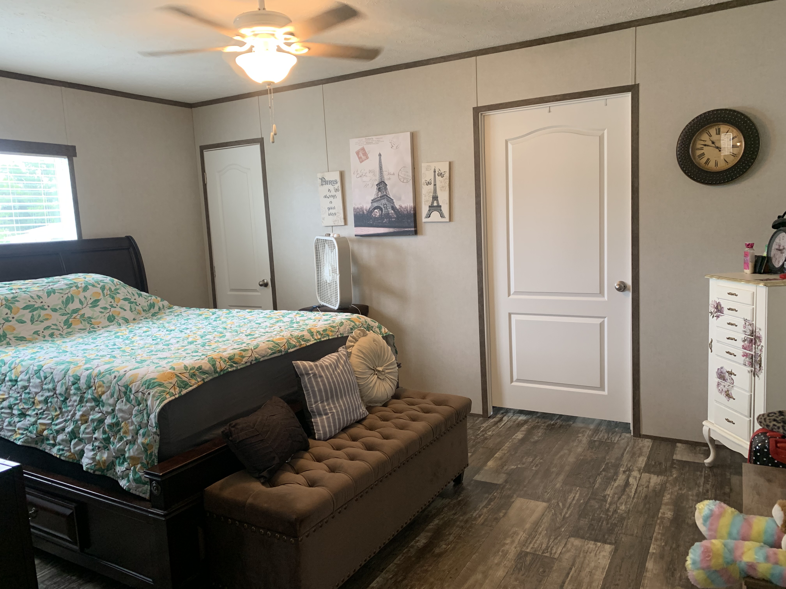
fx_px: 590
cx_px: 393
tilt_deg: -7.1
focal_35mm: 26
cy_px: 294
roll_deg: +3.2
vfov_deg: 53.1
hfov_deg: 67.3
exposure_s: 1/60
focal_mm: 4.25
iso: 125
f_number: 1.8
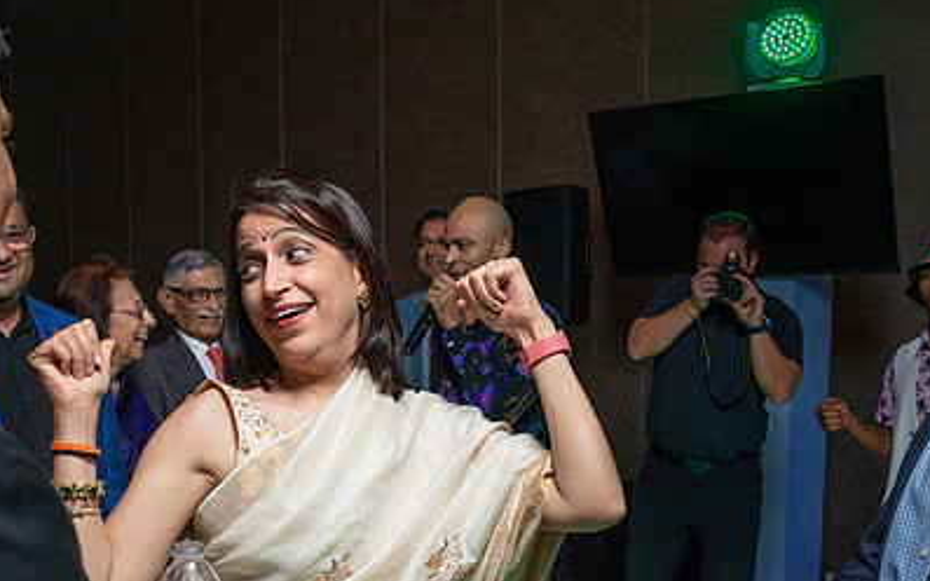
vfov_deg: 27.0
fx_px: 1191
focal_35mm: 47
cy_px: 450
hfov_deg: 42.4
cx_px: 356
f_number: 5.6
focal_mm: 28
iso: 2000
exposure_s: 1/200
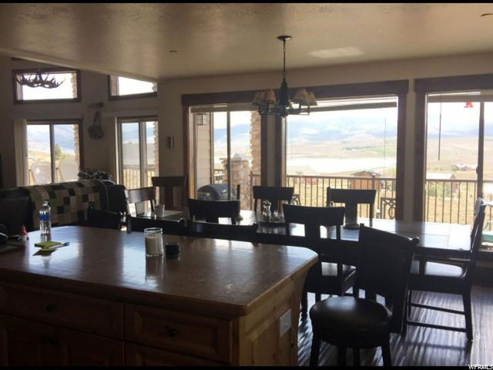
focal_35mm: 29
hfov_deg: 61.7
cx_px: 246
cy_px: 185
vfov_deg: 48.2
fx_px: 413
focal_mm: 4.15
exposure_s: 1/156
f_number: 2.2
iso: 32
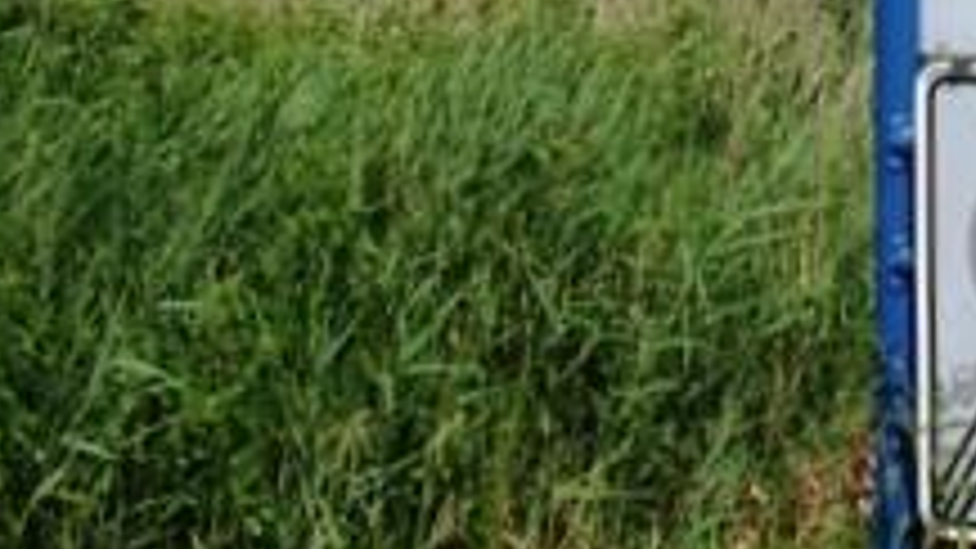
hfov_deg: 17.3
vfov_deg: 9.8
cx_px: 886
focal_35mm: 122
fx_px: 3157
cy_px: -148
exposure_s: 1/160
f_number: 8
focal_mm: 7.9
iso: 64
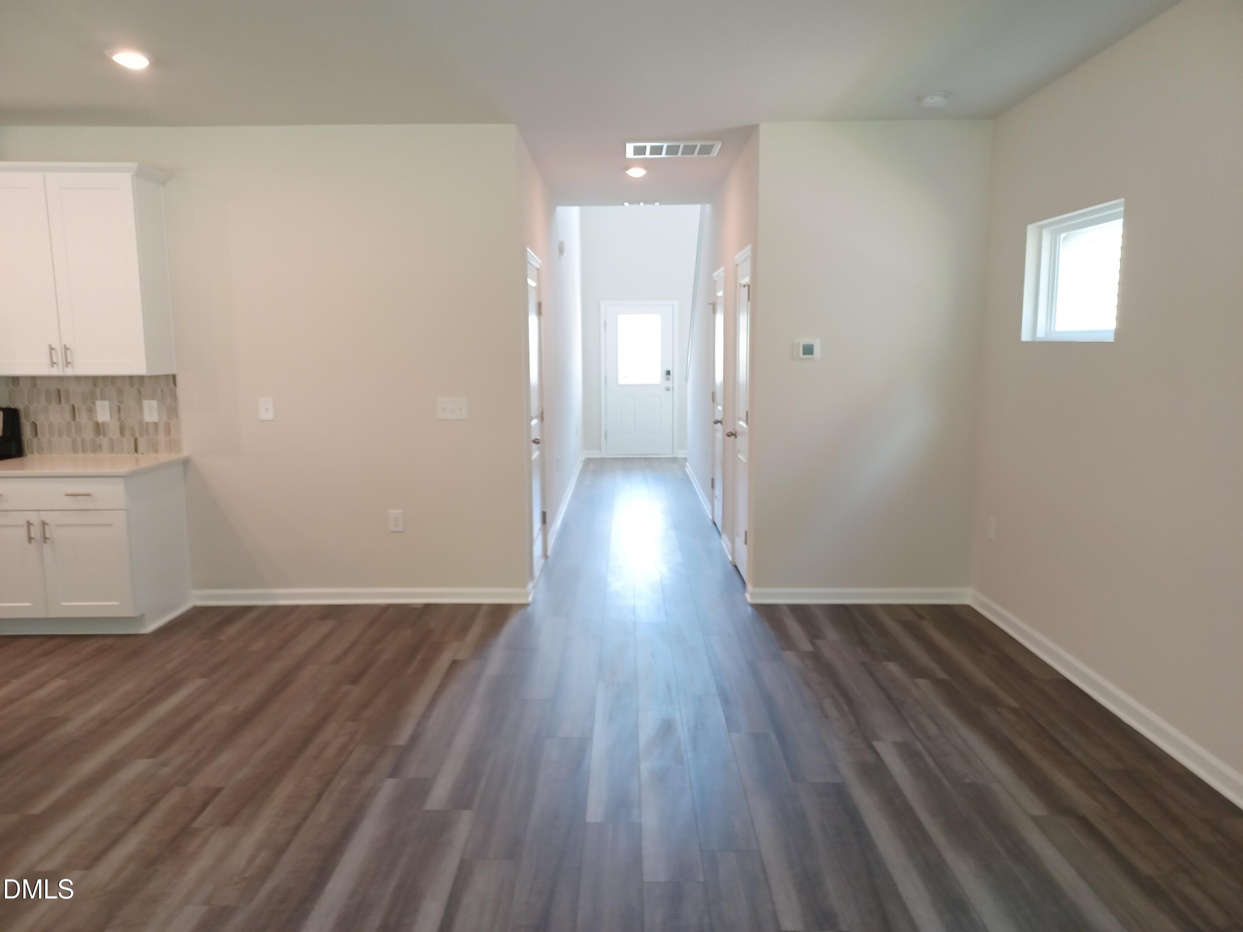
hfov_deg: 69.4
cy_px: 466
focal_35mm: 25
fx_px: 898
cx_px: 622
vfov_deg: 54.9
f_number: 1.8
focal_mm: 4.6
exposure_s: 1/30
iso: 200
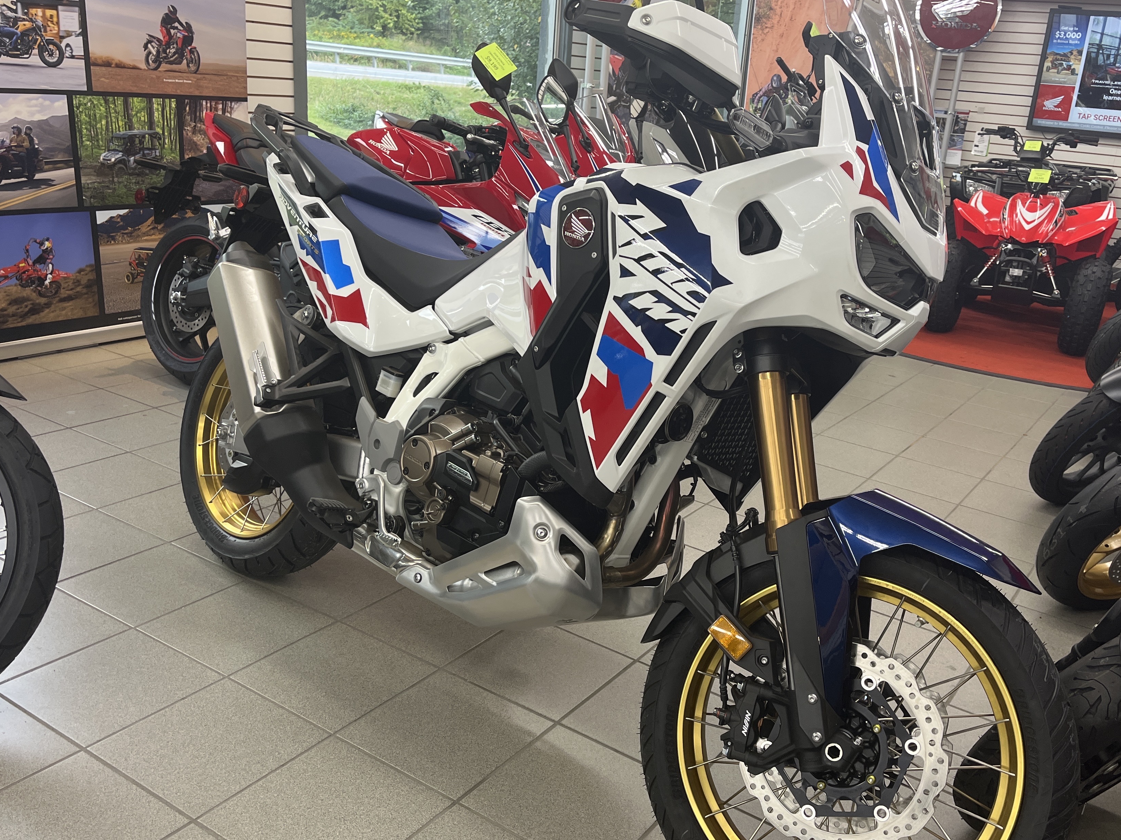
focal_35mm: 32
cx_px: 610
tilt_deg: -19.9
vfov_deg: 44.2
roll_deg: -5.0
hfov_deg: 56.7
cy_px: 421
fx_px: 1036
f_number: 1.6
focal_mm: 5.1
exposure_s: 1/60
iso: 80
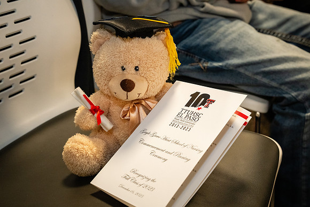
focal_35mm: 52
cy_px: 110
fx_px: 448
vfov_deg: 26.0
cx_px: 165
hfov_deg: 38.1
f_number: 5.6
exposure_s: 1/125
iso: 5000
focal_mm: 49
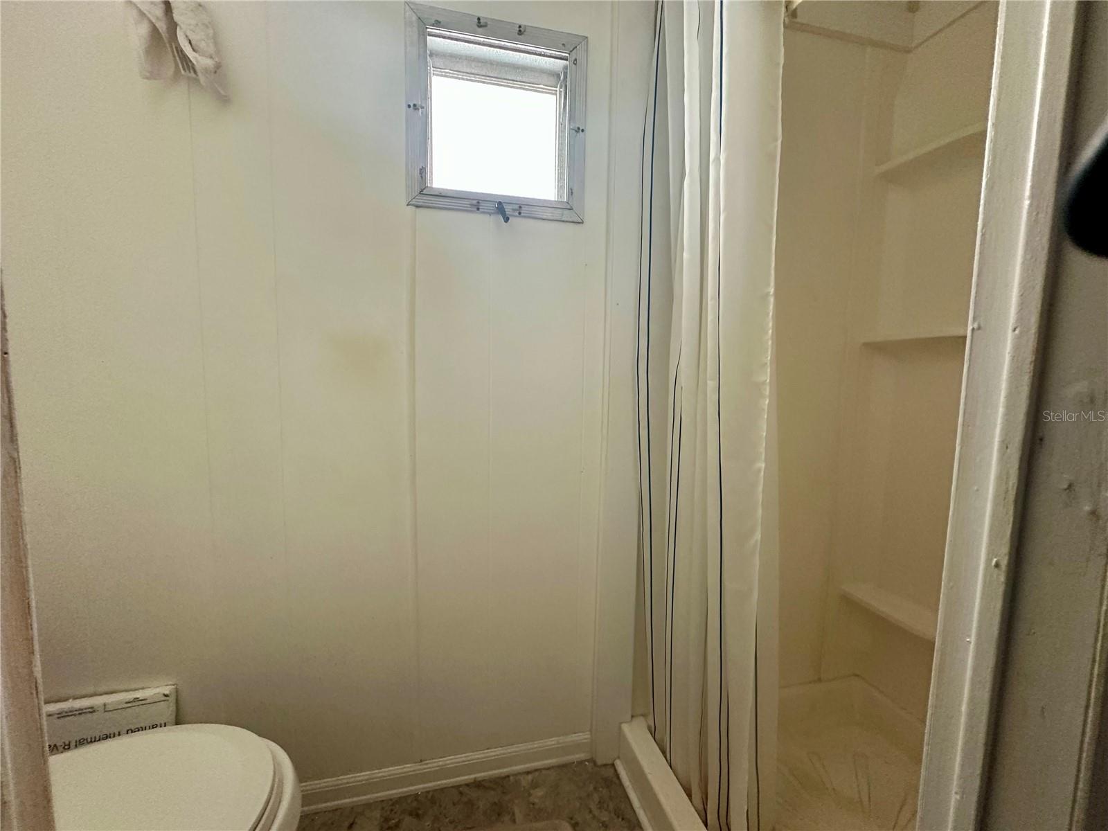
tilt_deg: -5.1
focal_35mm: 14
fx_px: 448
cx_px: 554
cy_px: 416
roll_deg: -1.2
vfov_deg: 85.7
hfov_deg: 102.1
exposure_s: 1/60
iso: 400
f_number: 2.2
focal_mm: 2.22
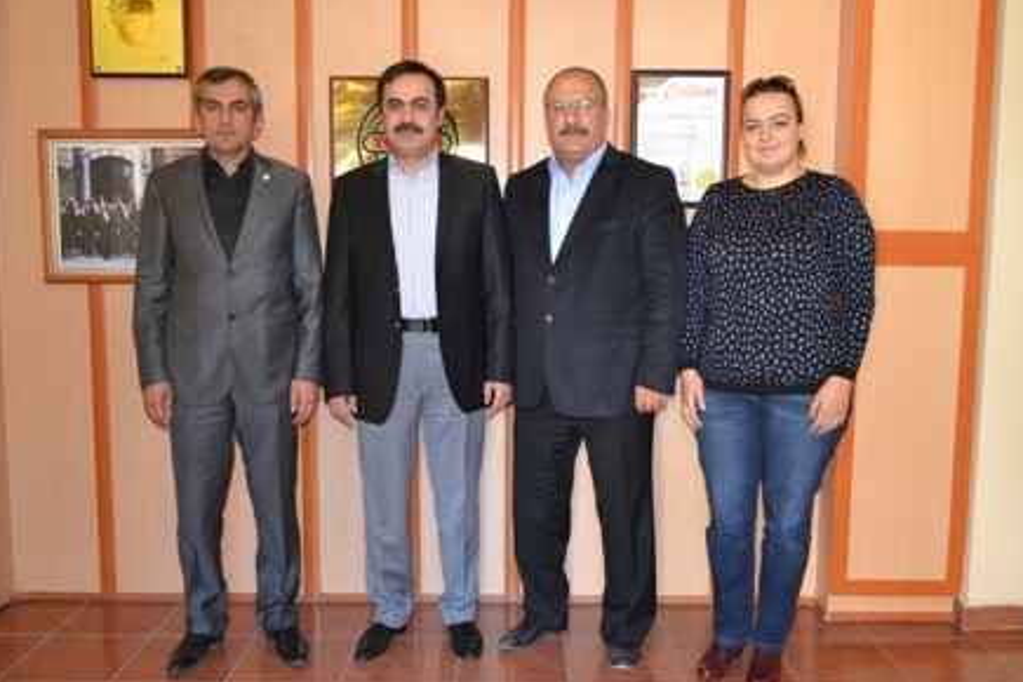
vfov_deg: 38.9
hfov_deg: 55.8
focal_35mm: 34
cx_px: 517
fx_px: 966
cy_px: 342
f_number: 3.8
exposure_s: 1/60
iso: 1250
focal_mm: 22
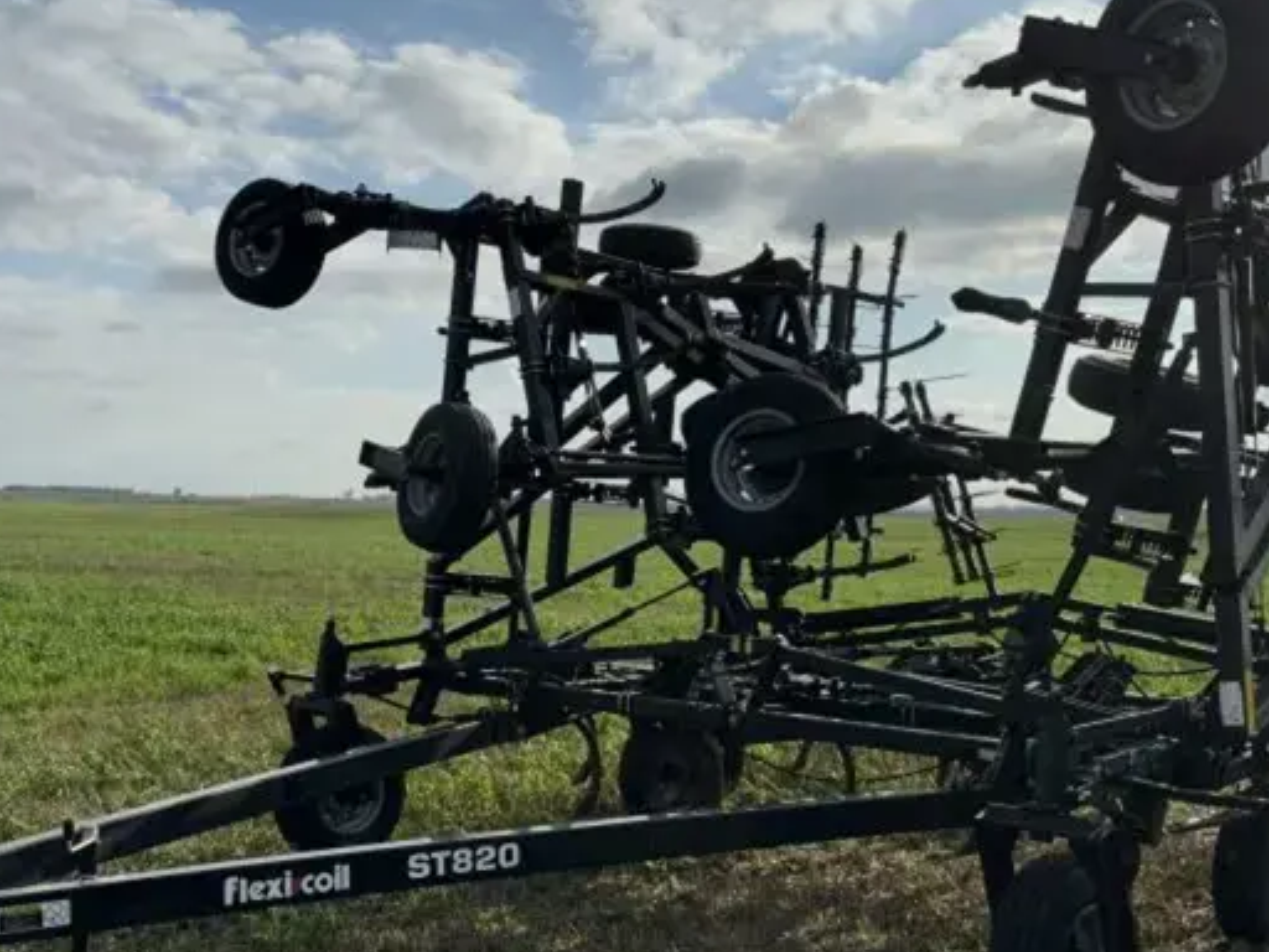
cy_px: 543
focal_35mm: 45
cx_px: 647
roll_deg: -1.1
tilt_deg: -1.0
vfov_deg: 32.1
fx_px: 1650
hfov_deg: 42.1
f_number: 1.78
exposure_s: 1/7576
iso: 80
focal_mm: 6.86
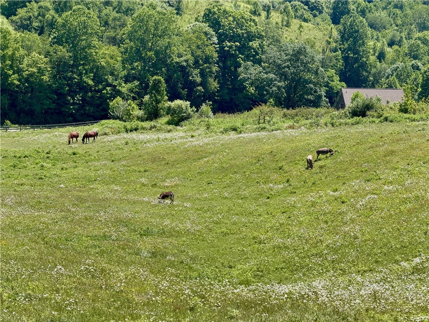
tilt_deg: -11.3
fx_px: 1239
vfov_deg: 14.8
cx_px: 214
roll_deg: -2.5
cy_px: 161
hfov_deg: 19.6
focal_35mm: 100
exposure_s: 1/638
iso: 50
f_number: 2.8
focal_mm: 16.89
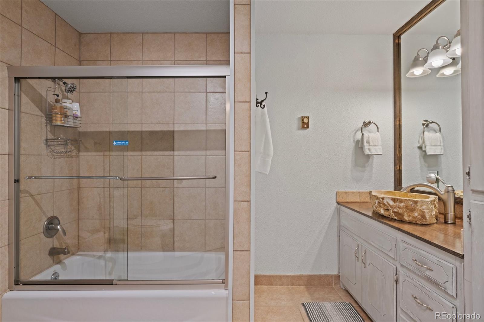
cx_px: 242
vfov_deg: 67.4
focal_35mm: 18
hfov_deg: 90.0
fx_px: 242
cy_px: 161
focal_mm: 18
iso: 400
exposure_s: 1/1.43
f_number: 8
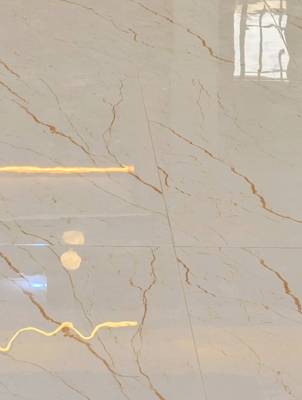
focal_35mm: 125
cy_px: -424
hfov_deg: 11.7
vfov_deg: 13.3
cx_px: -10
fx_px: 1450
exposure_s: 1/106
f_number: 1.68
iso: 22
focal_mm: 6.9
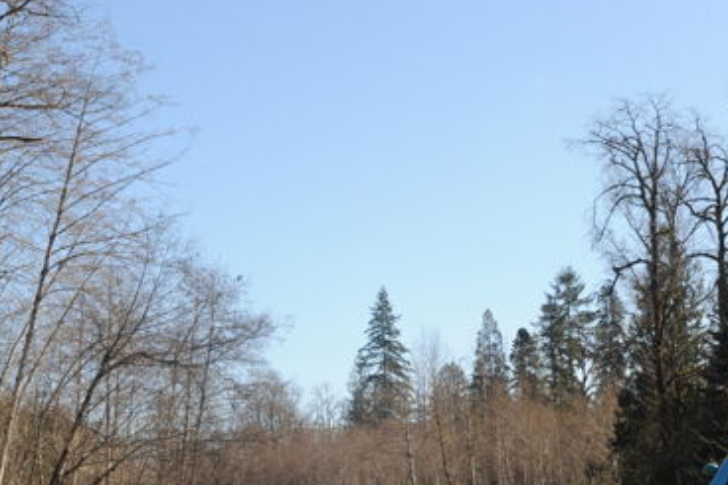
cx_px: 342
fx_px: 1536
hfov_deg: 26.7
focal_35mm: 76
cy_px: 342
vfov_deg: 17.9
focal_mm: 35
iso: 400
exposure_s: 1/500
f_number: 10
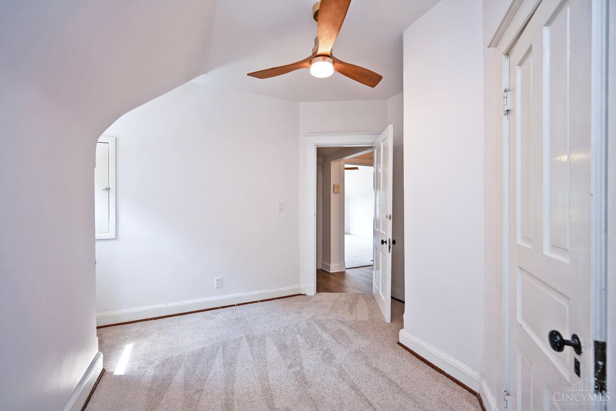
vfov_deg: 77.3
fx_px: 257
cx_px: 308
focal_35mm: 15
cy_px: 206
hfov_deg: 100.4
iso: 250
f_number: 4
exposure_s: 1/60
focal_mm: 15
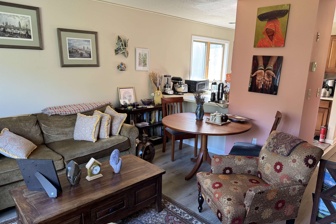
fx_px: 233
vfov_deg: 51.2
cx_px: 168
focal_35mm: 25
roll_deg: -1.7
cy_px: 120
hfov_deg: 71.5
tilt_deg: -14.1
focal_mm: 6.76
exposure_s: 1/65
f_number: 1.78
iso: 200
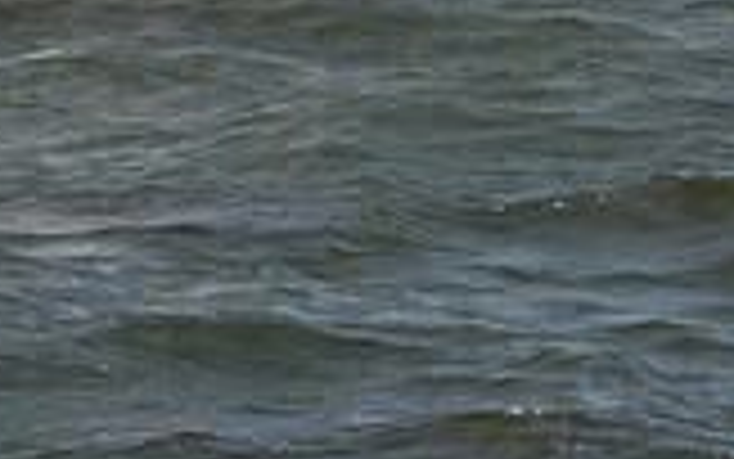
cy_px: -819
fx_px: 6904
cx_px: 79
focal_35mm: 345
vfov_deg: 3.7
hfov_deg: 6.1
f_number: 10
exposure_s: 1/800
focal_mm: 95
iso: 250
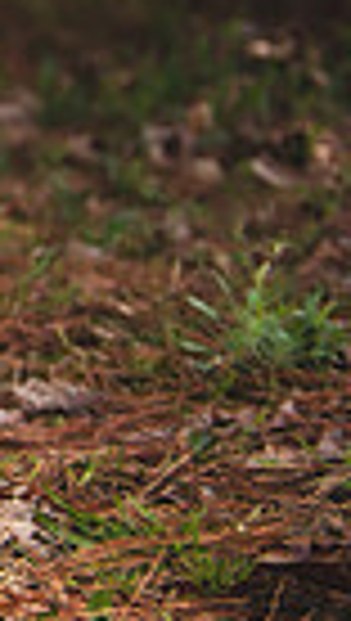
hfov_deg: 6.9
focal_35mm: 148
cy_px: -196
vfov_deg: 13.9
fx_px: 2440
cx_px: -886
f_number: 2.8
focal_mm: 32
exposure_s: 1/640
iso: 100
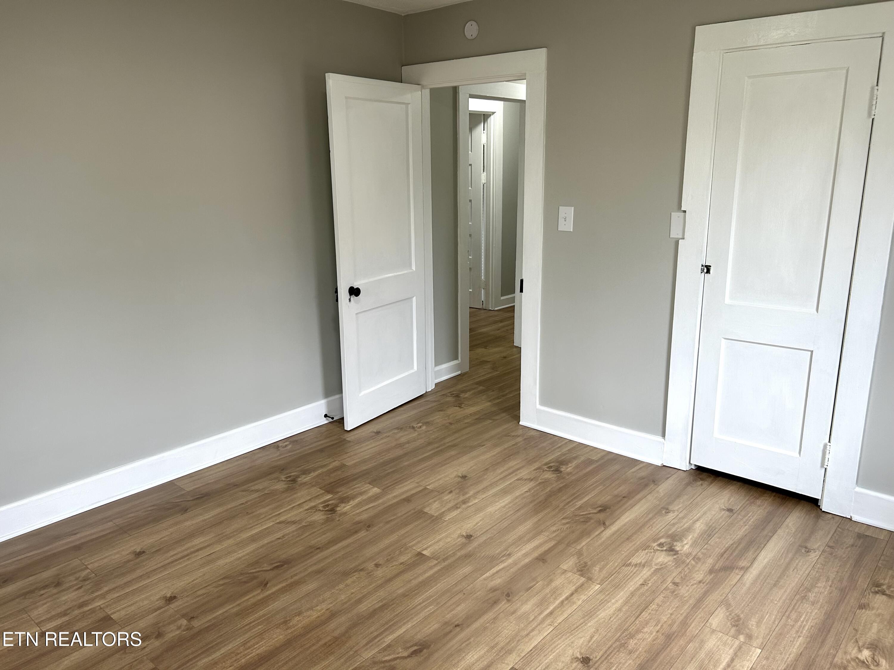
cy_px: 335
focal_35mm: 26
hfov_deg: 67.3
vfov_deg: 53.1
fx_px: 671
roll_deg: +1.2
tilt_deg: -14.9
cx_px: 447
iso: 100
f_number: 1.5
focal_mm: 5.7
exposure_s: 1/120
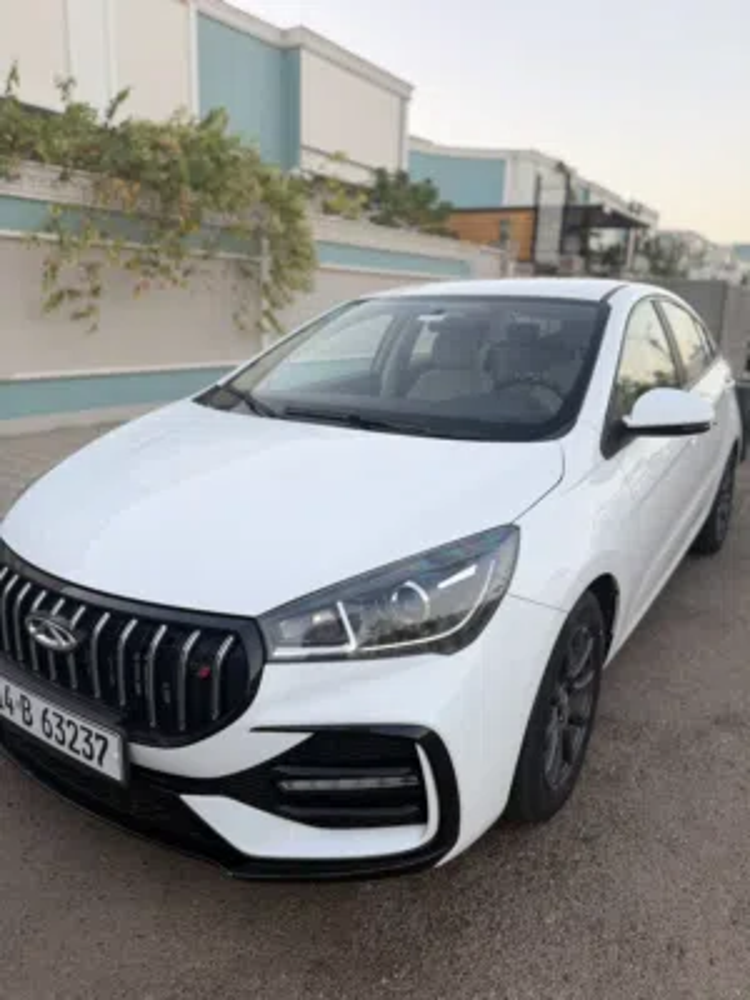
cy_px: 500
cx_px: 375
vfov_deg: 71.6
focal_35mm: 24
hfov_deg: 56.8
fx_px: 693
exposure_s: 1/121
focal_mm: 6.76
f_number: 1.78
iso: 64
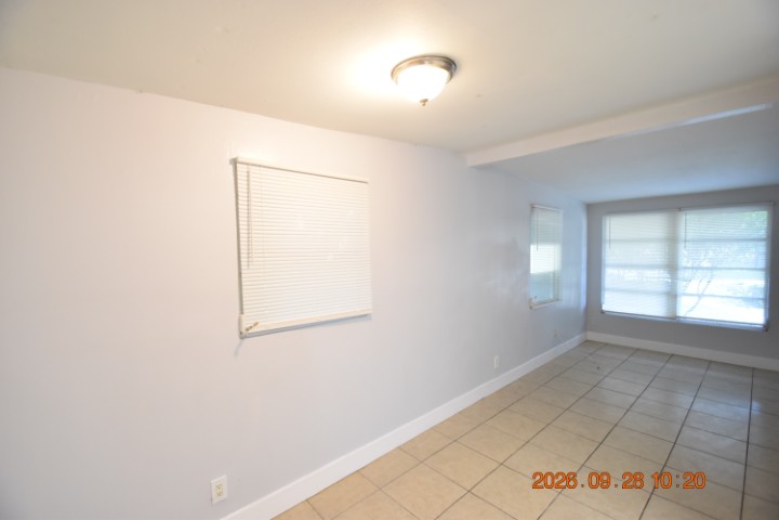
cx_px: 390
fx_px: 325
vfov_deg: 77.3
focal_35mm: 15
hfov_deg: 100.4
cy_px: 260
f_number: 3.5
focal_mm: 10
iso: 1250
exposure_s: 1/60
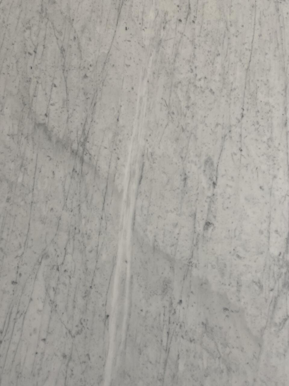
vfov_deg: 67.3
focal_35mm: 26
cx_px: 144
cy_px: 193
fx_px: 289
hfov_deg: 53.1
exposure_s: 1/121
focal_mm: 4.25
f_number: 1.8
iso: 64
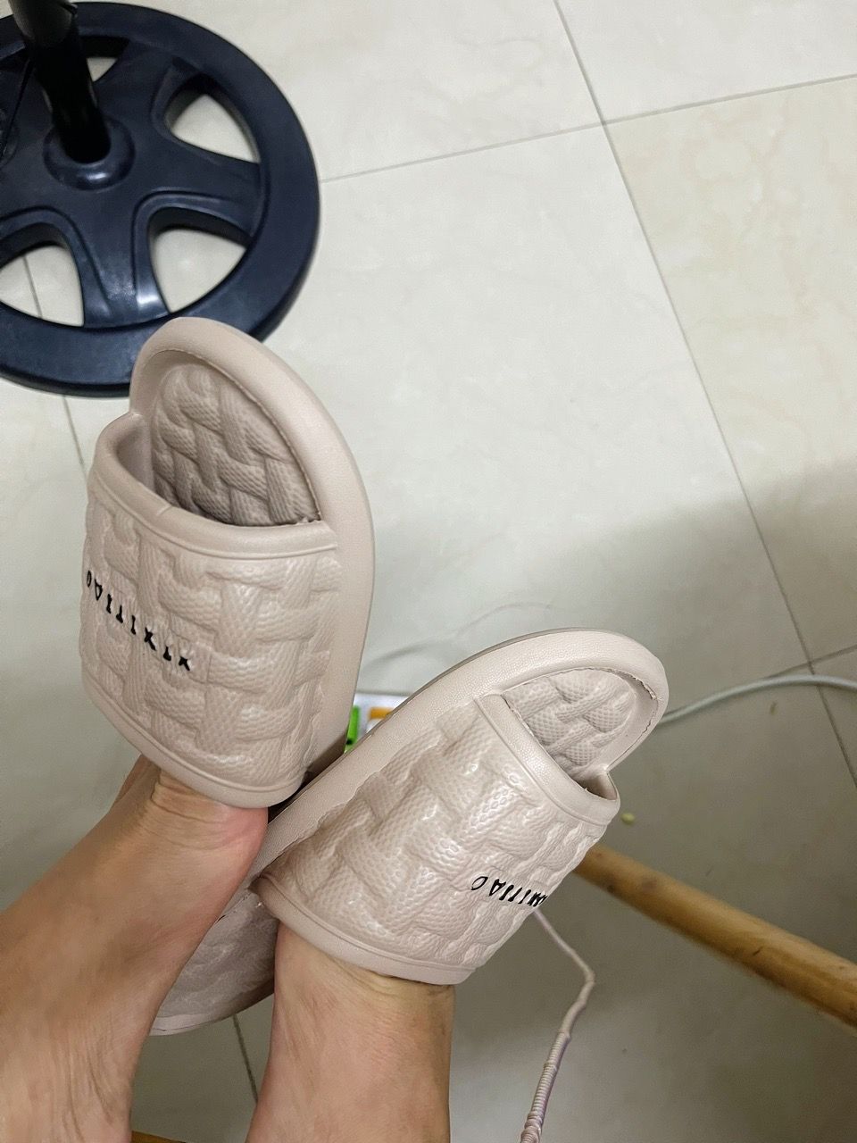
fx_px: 858
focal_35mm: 26
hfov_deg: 53.1
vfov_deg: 67.3
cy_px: 572
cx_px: 428
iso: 200
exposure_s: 1/51
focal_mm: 5.1
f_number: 1.6
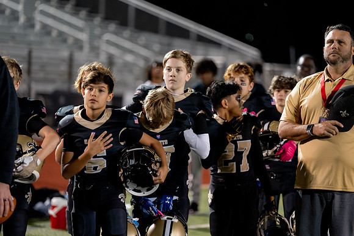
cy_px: 118
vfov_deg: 8.4
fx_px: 1603
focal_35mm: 163
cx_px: 177
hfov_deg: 12.6
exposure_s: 1/320
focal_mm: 163
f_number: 2.8
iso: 3200
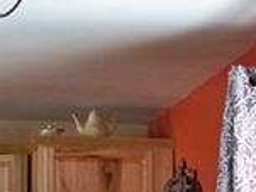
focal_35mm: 186
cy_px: 302
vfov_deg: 7.8
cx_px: 93
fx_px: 1374
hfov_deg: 10.6
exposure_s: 1/30
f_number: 3.5
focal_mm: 6.2
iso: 125
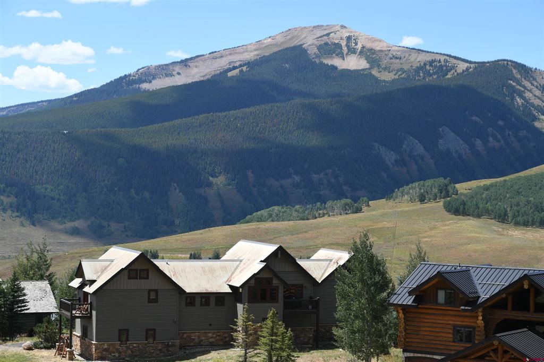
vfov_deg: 15.7
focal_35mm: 87
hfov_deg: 23.4
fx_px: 1314
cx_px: 272
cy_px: 181
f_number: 7.1
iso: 100
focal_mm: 58
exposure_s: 1/250
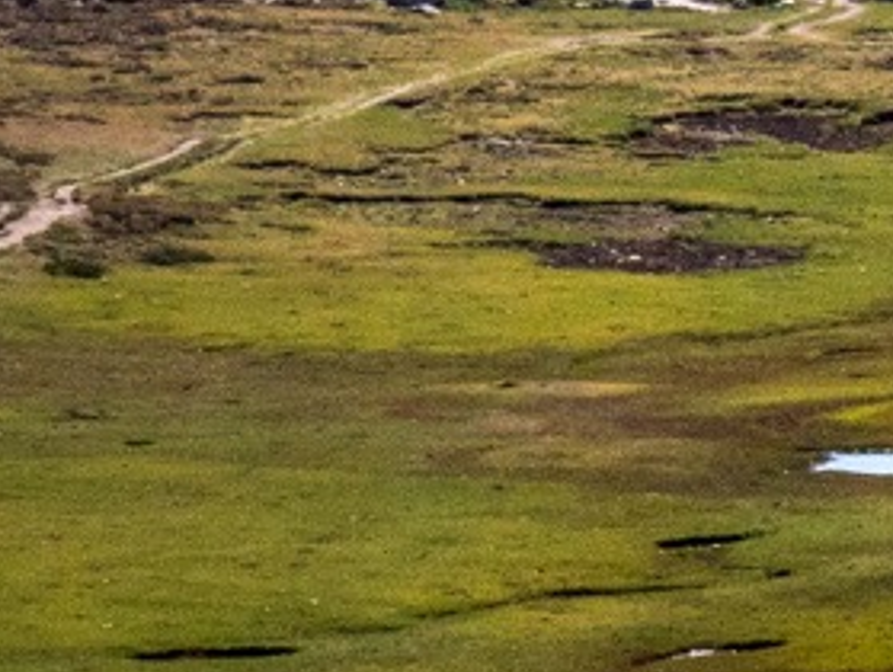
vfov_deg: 3.2
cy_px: -490
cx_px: 3111
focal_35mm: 469
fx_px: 12115
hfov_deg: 4.0
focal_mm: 32
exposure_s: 1/2500
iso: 200
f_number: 5.4
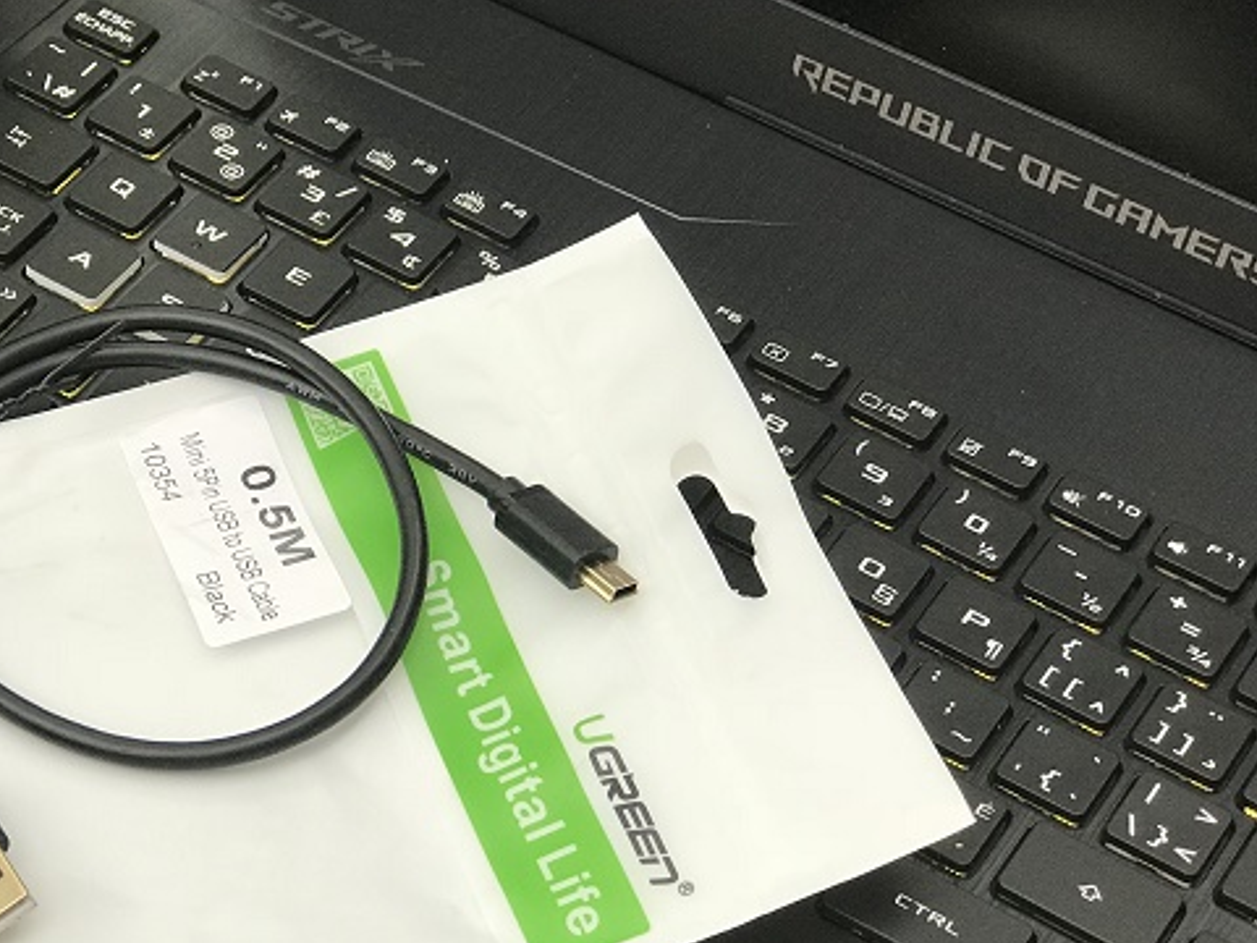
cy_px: 527
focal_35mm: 95
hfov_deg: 20.4
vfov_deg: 15.6
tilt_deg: -50.6
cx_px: 251
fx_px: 3450
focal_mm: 6.6
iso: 64
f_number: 2.8
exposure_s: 1/50
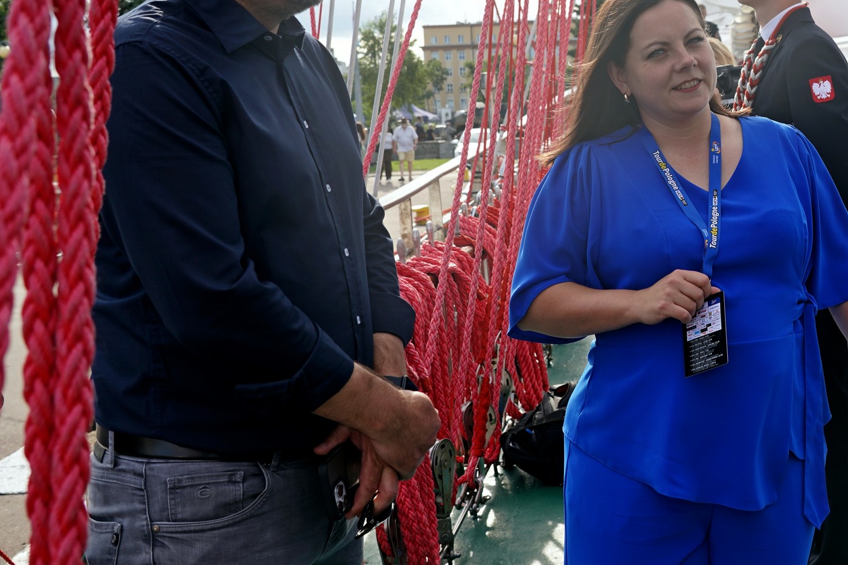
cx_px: 707
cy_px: 120
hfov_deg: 36.0
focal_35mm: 53
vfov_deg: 25.1
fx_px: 1248
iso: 100
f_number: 6.3
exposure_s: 1/200
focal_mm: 31
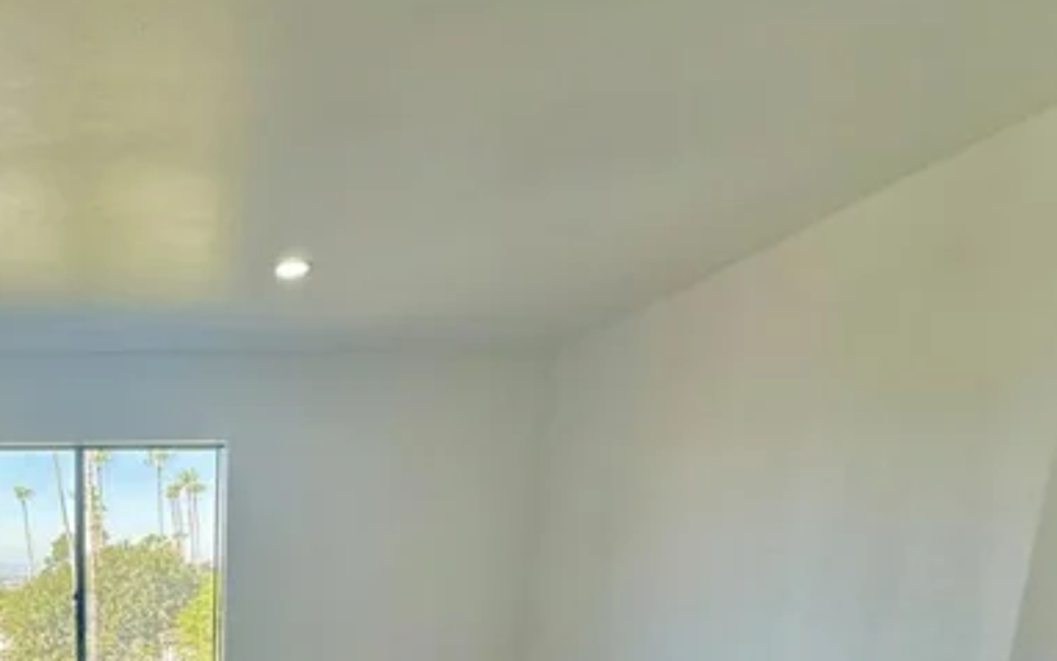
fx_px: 836
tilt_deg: -10.9
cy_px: 733
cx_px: 118
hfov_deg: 56.4
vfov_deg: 36.3
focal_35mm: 29
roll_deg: +0.2
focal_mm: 2.22
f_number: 2.2
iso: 64
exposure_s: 1/163
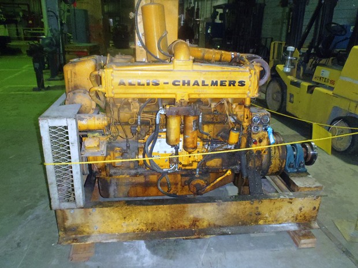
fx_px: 290
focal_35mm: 28
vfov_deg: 49.7
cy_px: 134
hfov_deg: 63.4
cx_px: 179
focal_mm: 5
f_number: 3.9
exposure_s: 1/30
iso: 500
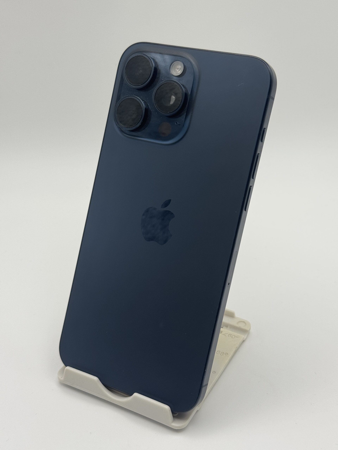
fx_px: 625
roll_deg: +0.4
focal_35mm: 48
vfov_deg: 39.7
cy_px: 225
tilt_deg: -30.7
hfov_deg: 30.3
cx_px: 169
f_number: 1.78
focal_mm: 6.76
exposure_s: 1/765
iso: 64
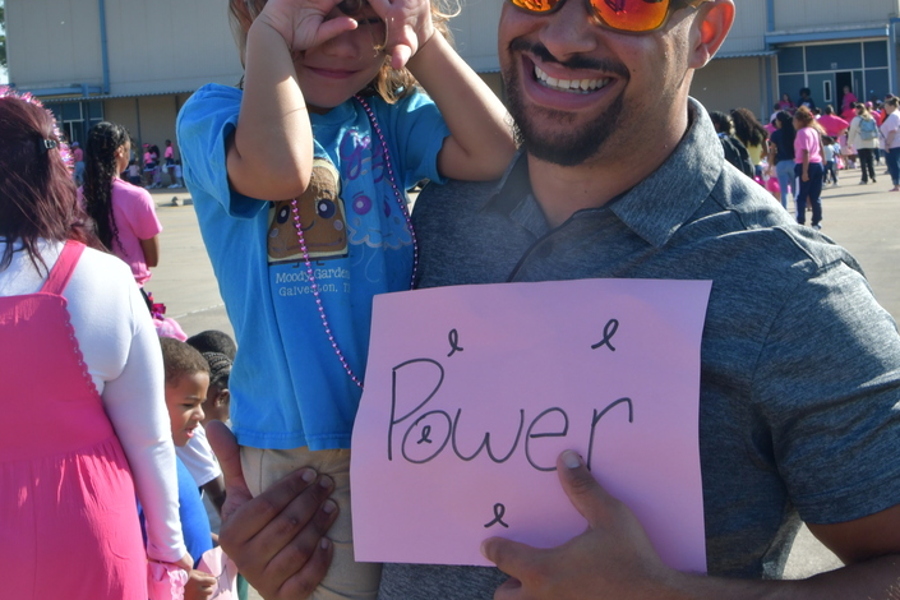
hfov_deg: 32.8
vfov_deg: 22.2
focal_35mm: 61
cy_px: 236
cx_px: 506
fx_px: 1525
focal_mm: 28
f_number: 14
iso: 320
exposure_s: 1/250
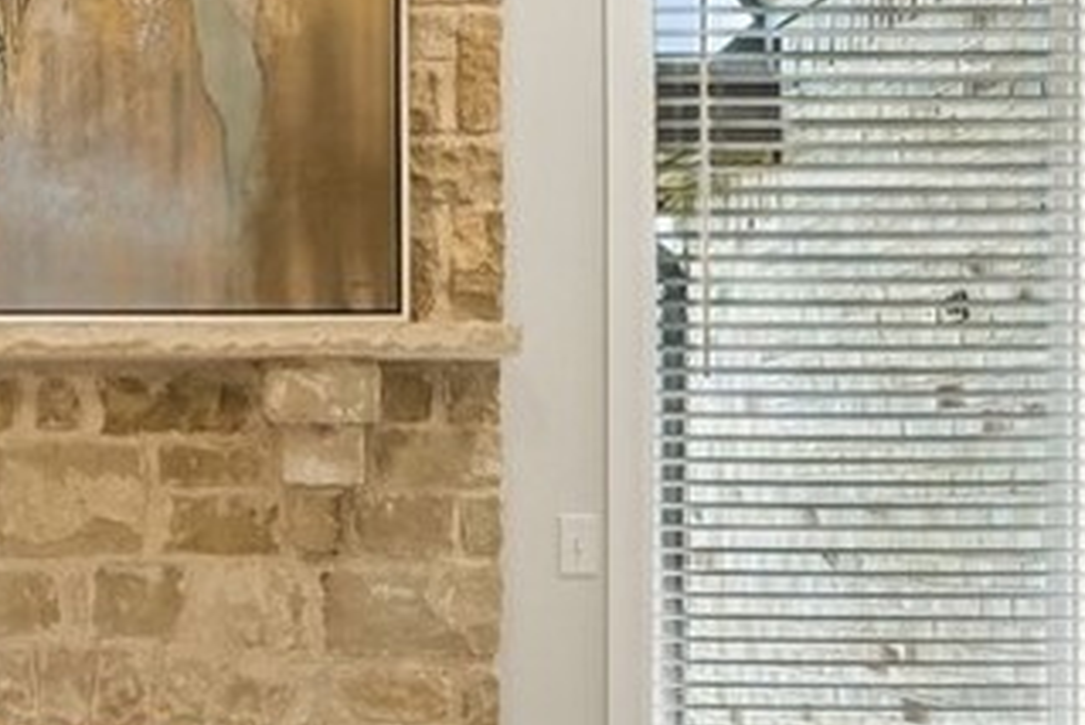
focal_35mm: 102
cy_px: 567
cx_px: -68
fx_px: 3075
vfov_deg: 13.4
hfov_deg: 19.3
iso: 200
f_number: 9
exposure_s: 1/20
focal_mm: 16
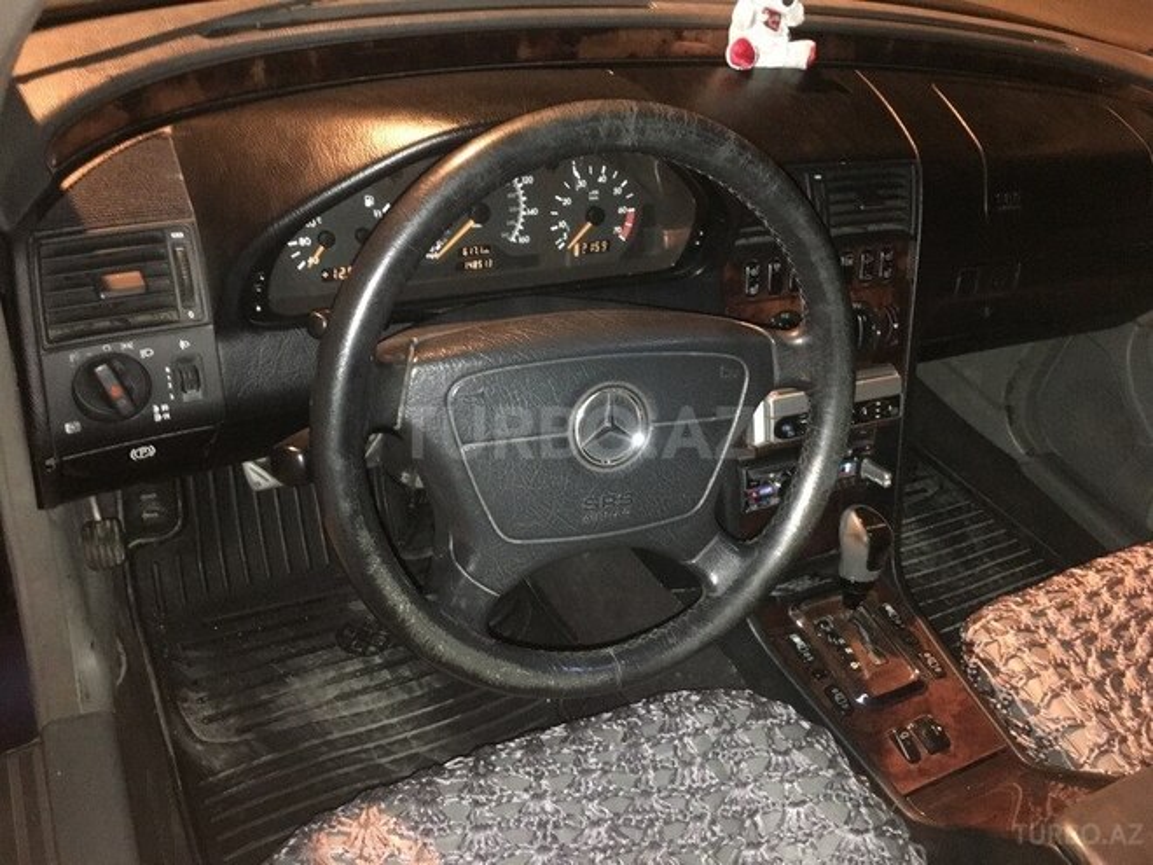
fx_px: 966
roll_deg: -16.9
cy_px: 432
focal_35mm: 29
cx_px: 576
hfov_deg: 61.7
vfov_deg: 48.2
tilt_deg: -37.2
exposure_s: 1/17
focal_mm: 4.15
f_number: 2.2
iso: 400
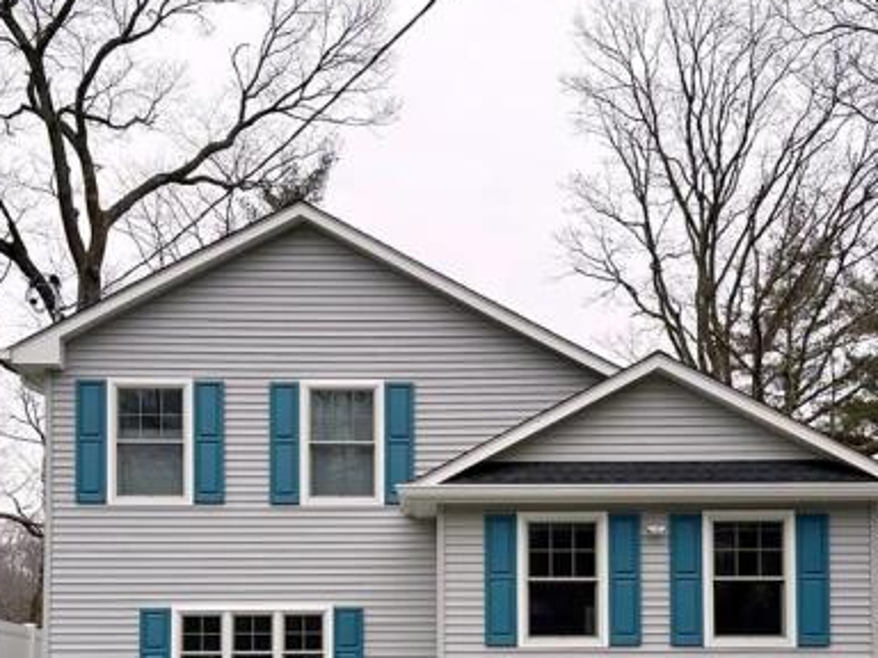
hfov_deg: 42.1
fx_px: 1141
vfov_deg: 30.8
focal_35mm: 45
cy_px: 585
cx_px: 464
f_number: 1.8
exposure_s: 1/797
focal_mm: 6.9
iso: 80
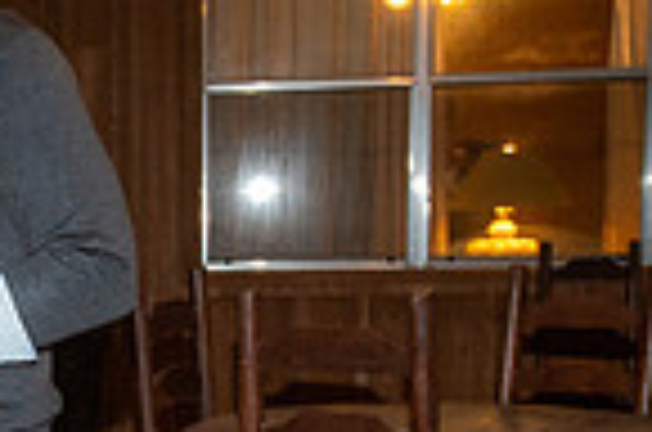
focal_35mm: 88
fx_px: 1590
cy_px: 459
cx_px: -90
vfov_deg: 15.1
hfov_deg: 21.8
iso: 4000
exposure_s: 1/125
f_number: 3.5
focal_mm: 22
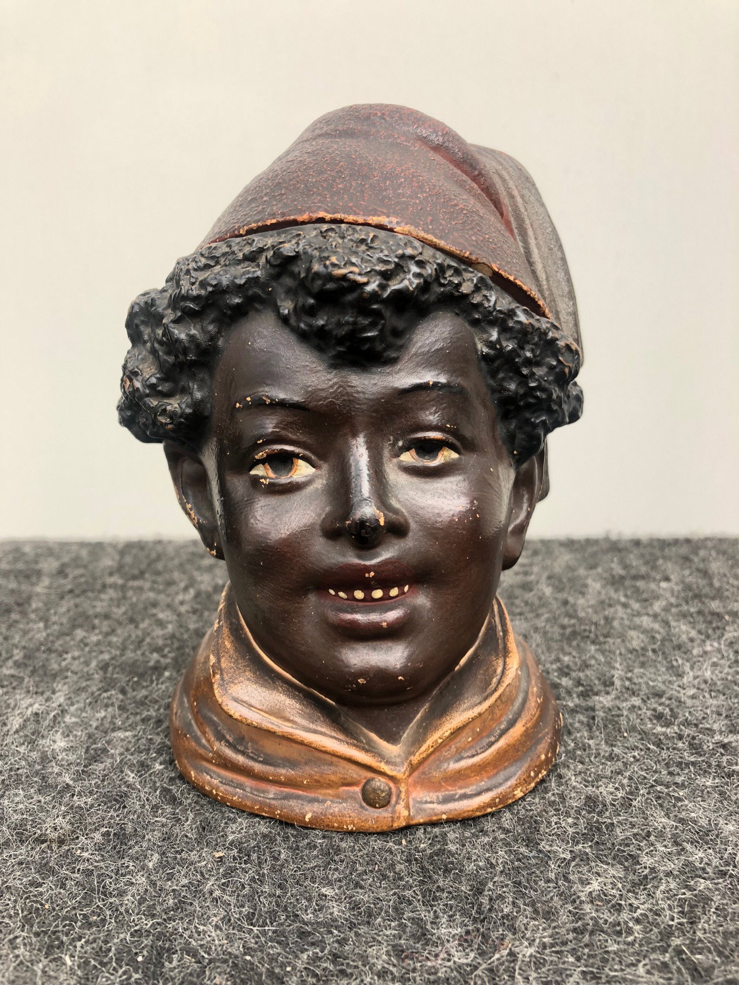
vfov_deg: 63.4
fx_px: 797
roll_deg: +0.0
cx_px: 370
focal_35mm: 28
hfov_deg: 49.7
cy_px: 492
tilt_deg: -12.8
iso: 50
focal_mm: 4
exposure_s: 1/120
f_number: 1.8
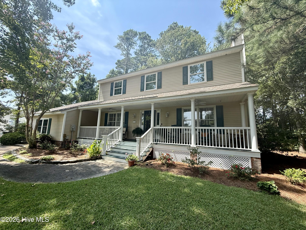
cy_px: 115
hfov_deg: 102.1
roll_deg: -1.2
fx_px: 124
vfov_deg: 85.7
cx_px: 153
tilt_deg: +9.2
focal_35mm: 14
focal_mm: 2.22
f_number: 2.2
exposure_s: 1/651
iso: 64
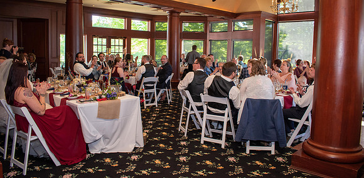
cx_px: 182
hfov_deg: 67.4
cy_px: 78
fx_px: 273
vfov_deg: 36.0
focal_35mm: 29
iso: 800
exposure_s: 1/80
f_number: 4.5
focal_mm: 18
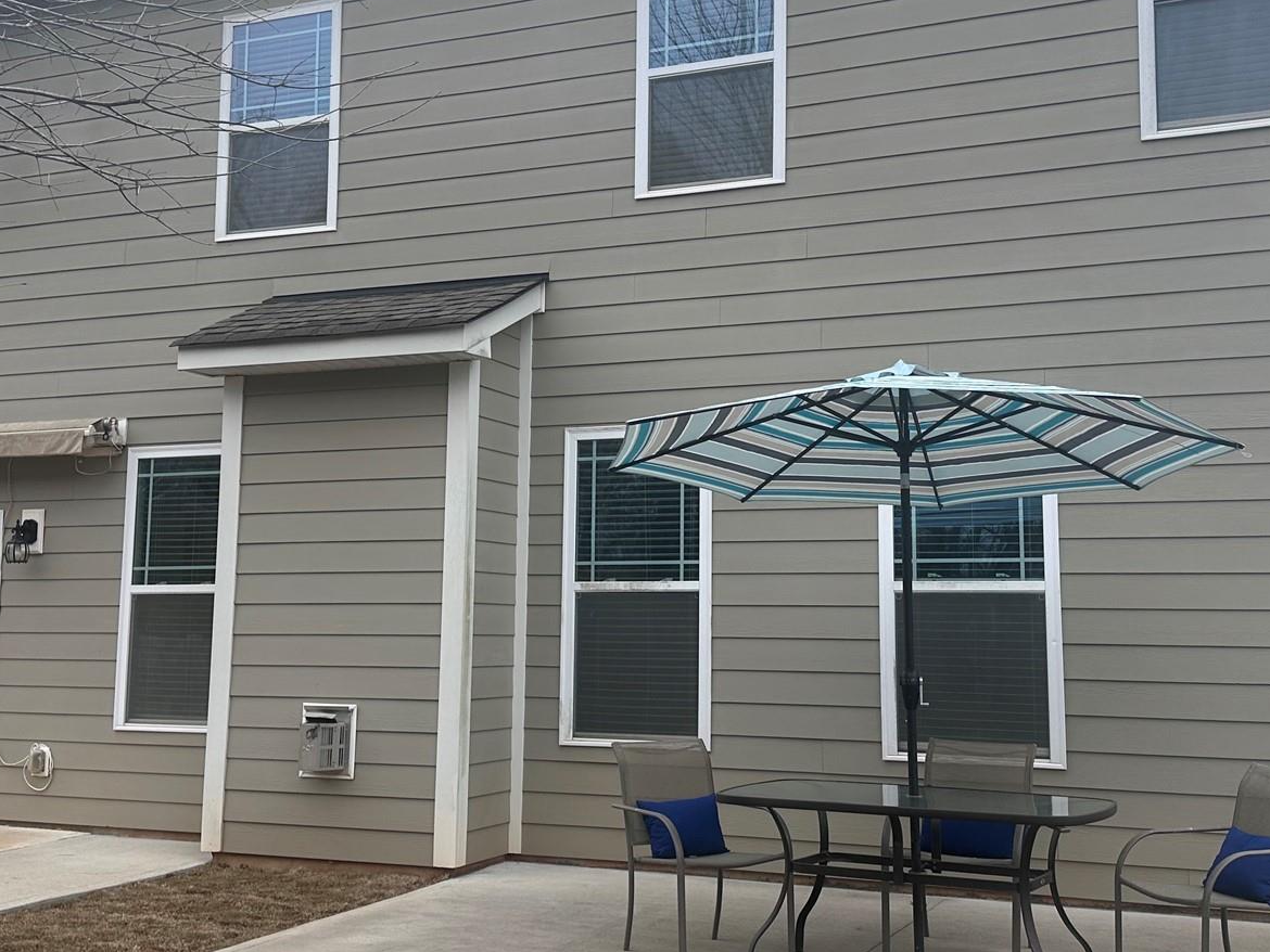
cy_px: 434
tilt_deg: +6.8
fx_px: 1541
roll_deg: -0.6
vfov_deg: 34.3
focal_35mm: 42
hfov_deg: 44.8
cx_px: 660
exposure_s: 1/836
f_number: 1.78
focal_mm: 6.86
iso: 80
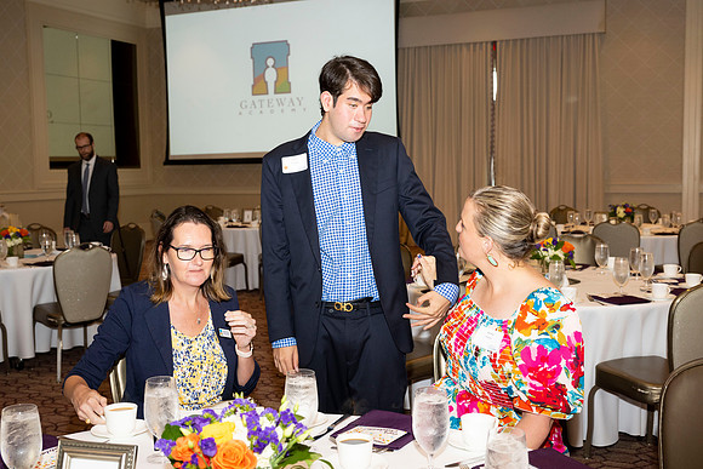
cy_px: 234
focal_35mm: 41
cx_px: 352
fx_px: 801
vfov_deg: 32.6
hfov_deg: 47.4
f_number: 5.6
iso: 1000
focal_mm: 41
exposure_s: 1/80
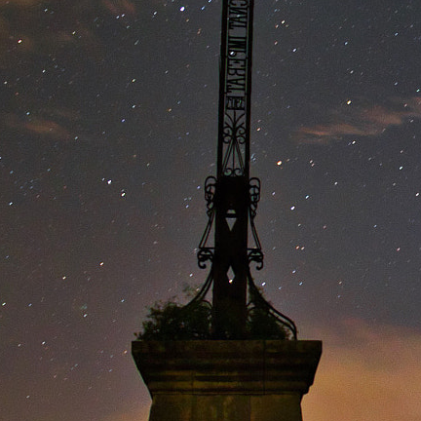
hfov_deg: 19.5
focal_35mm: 85
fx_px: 1170
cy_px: 190
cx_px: 470
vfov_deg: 20.4
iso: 2000
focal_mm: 18
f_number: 2.8
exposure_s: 30
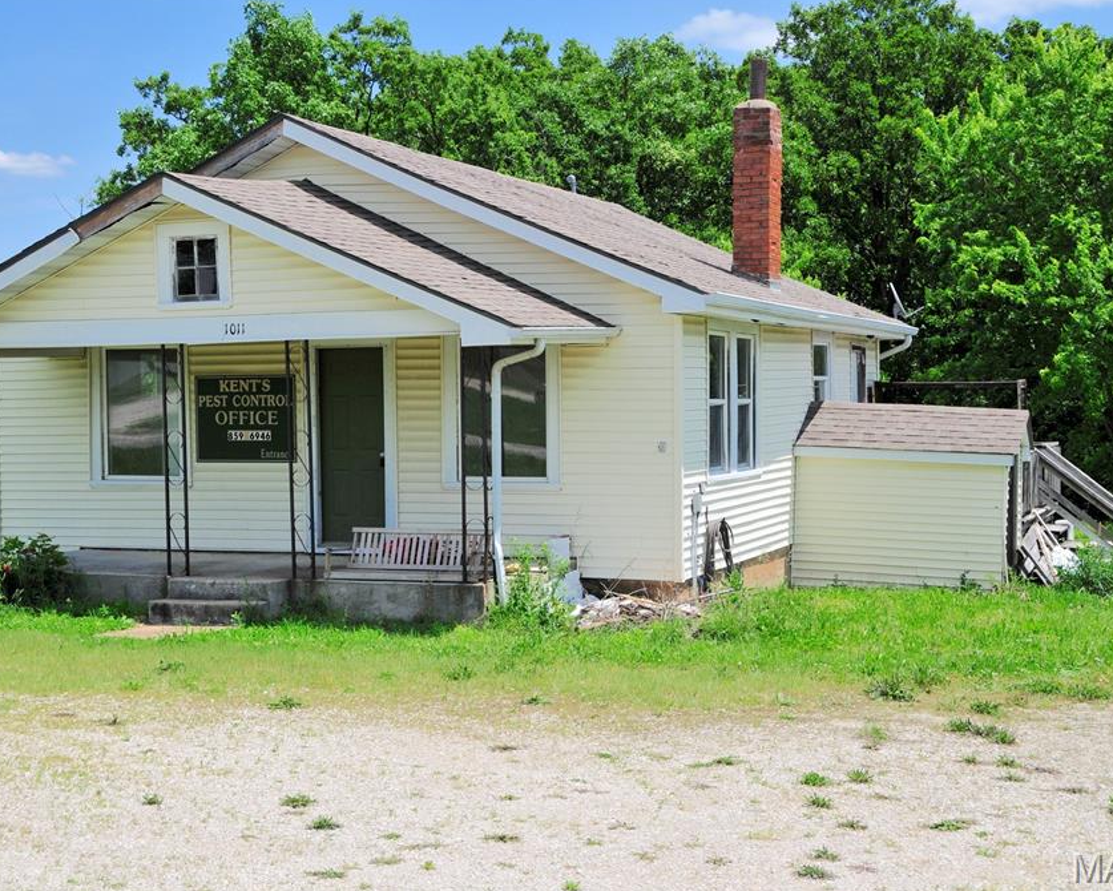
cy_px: 443
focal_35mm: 55
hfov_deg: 34.1
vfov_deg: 27.6
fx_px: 1812
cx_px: 525
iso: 200
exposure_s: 1/500
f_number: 8
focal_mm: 32
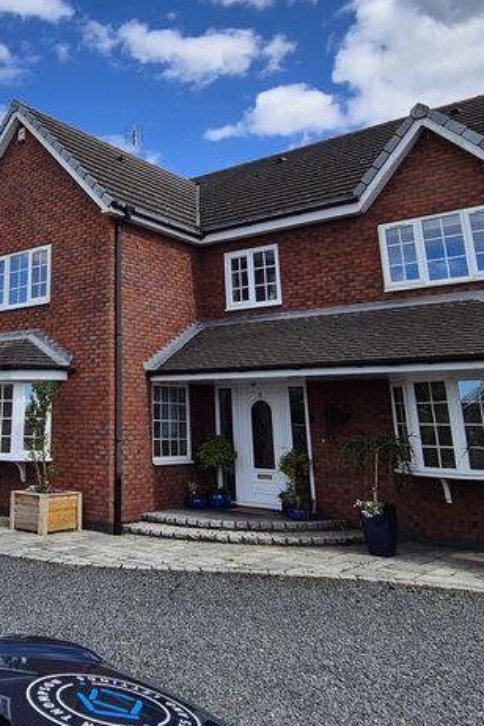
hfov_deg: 41.0
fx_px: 605
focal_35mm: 30
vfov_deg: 60.2
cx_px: 69
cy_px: 231
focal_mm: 2.2
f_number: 2.2
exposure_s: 1/2528
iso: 50
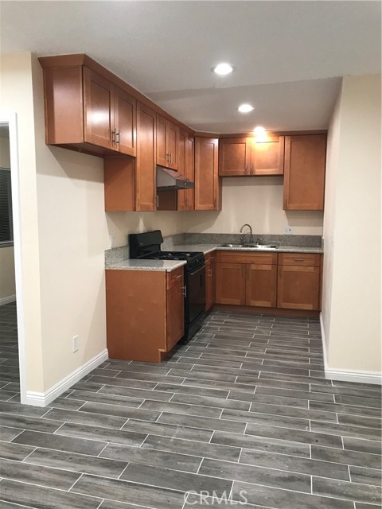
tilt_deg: -6.0
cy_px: 254
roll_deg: -0.3
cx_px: 191
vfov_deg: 63.4
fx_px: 412
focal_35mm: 28
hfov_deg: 49.7
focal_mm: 3.99
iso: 40
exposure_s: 1/30
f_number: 1.8
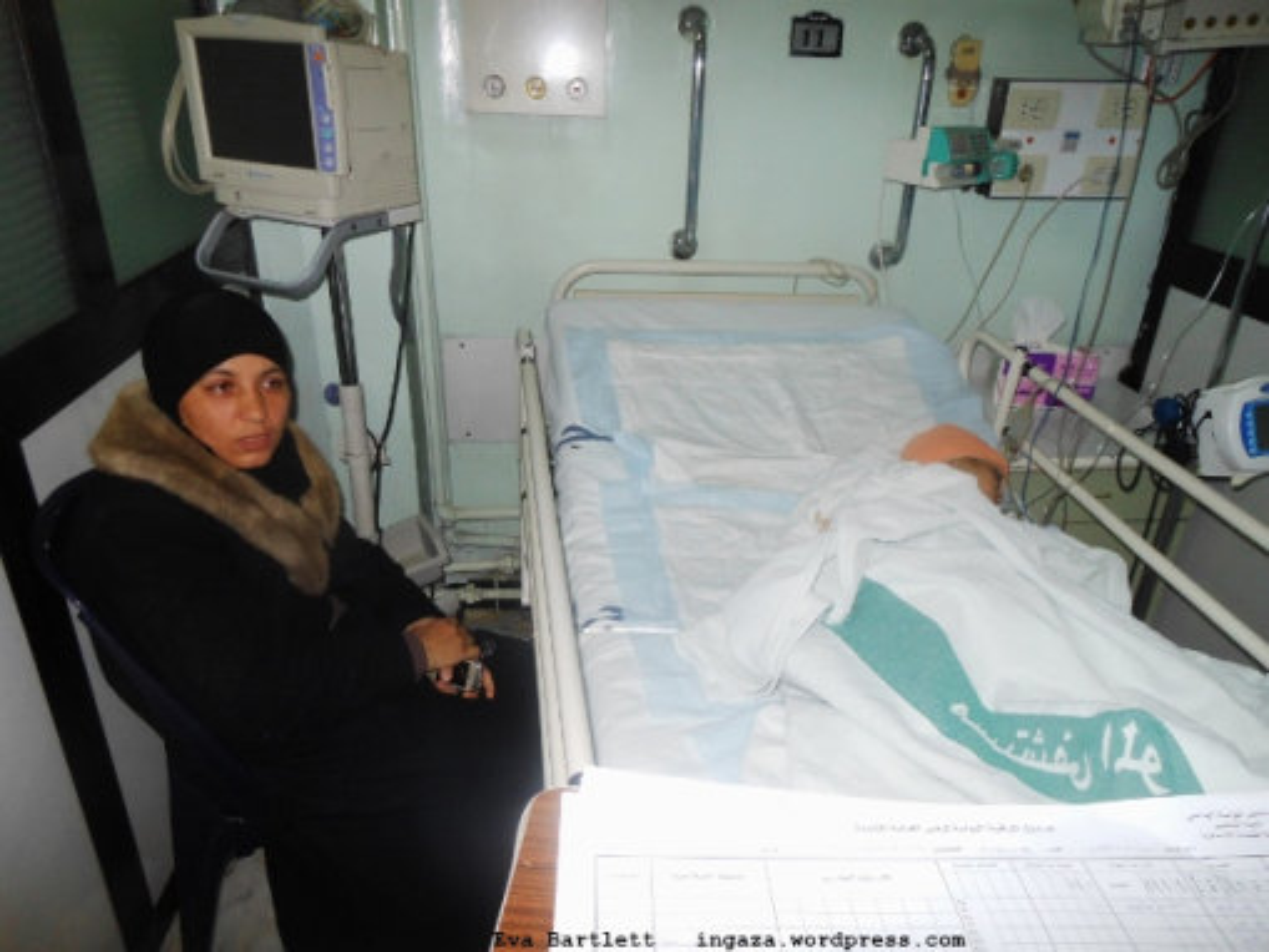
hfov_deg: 69.4
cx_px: 634
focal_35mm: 25
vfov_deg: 54.9
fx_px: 917
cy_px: 476
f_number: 3.2
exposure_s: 1/25
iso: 200
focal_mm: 4.5
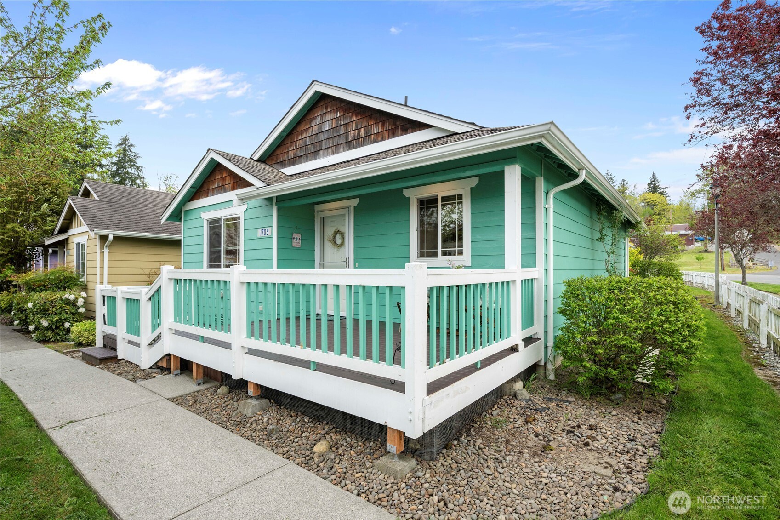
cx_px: 390
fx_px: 379
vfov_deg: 68.9
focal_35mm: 18
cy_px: 260
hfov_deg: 91.6
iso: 200
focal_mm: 17.5
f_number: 8
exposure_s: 1/60
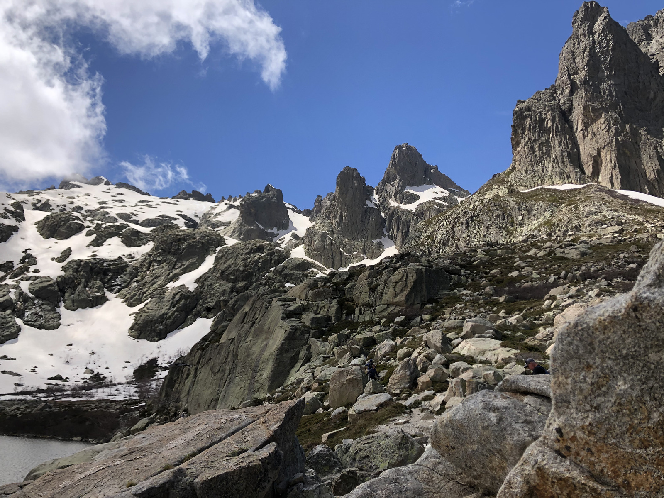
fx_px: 537
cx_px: 332
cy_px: 249
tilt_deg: +15.1
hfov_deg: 63.4
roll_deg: -0.4
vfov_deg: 49.7
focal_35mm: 28
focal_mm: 4
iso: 20
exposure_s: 1/2208
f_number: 1.8
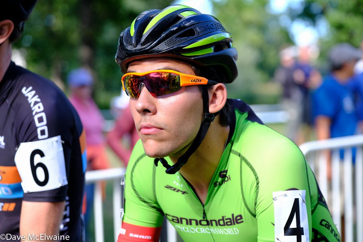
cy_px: 121
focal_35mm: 107
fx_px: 1079
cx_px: 182
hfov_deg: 19.1
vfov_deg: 12.8
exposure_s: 1/1000
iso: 640
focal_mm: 71.5
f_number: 3.2
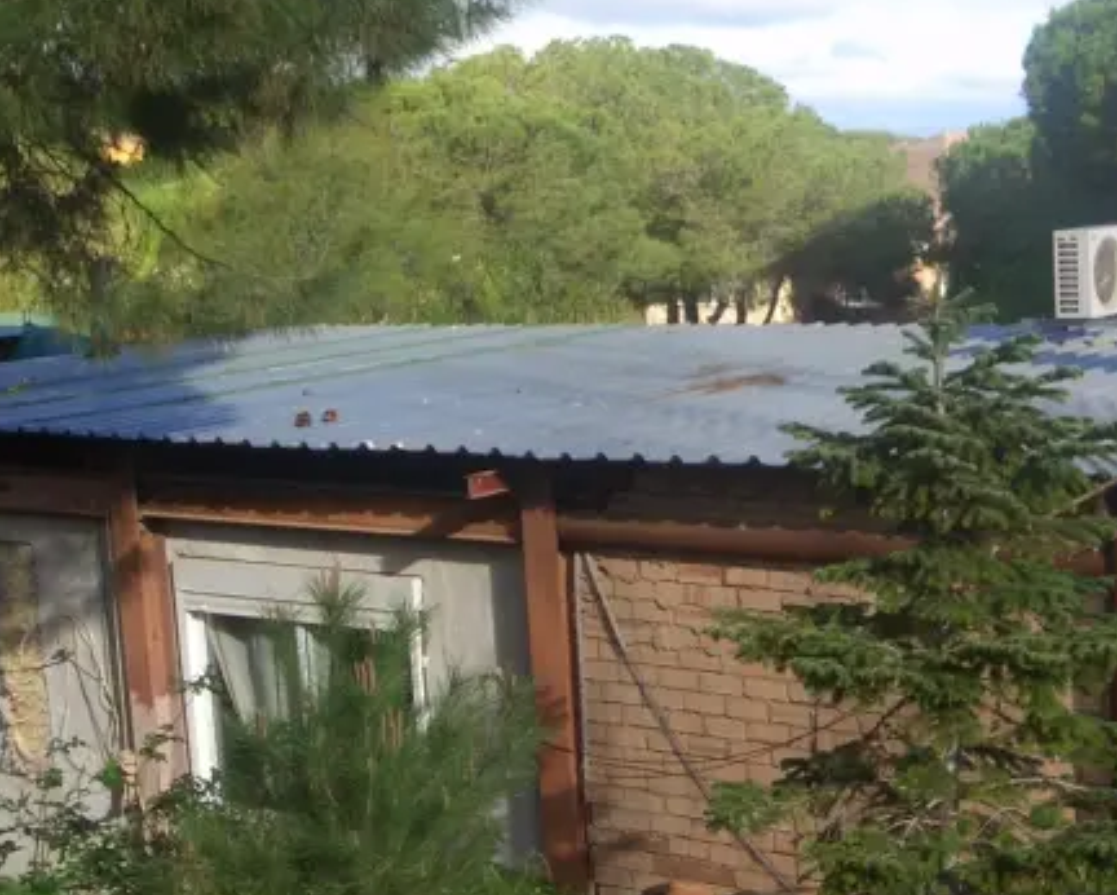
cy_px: 479
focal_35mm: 65
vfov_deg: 23.5
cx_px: 783
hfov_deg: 28.8
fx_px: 2150
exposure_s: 1/250
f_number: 4
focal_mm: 4.8
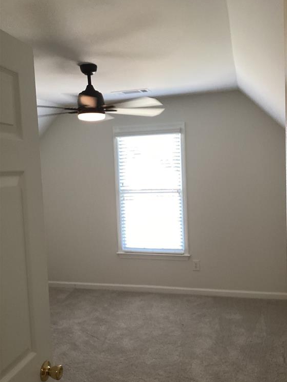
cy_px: 192
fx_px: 354
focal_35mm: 32
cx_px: 148
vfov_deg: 56.8
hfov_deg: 44.2
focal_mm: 3.3
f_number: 2.4
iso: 100
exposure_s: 1/60
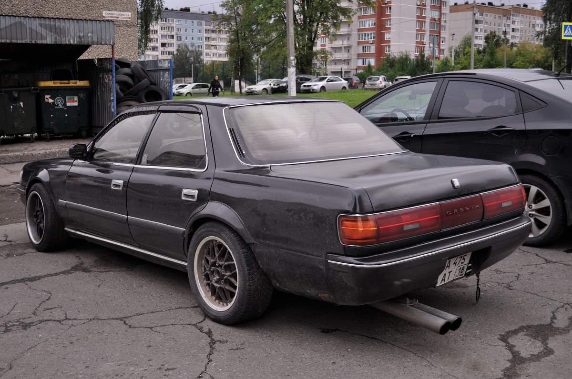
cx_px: 286
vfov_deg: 34.1
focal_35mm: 39
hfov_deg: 49.6
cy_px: 190
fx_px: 619
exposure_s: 1/1000
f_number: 4.2
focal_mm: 26
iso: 500
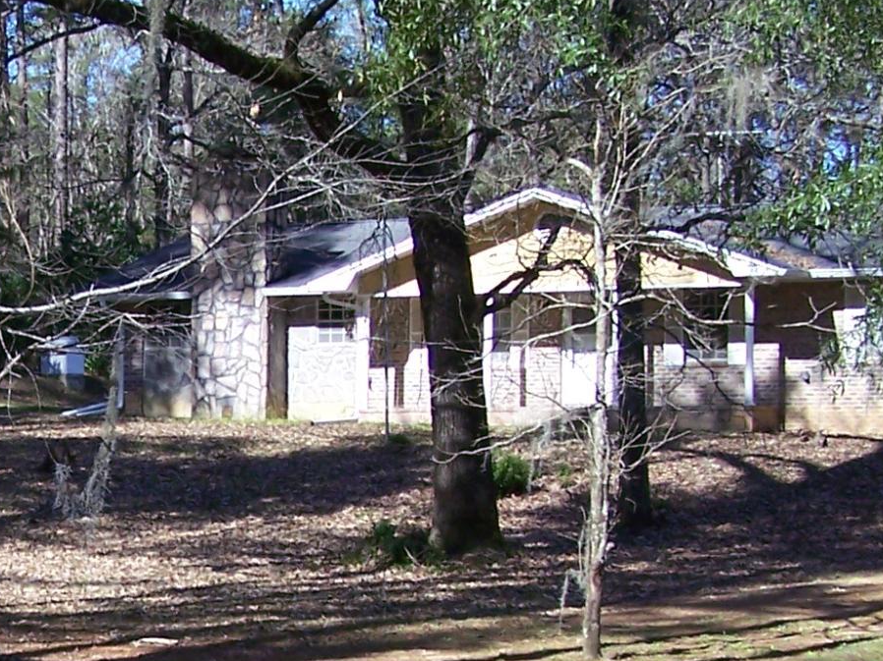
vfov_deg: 11.6
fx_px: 3239
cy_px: 597
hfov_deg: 15.2
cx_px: -30
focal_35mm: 127
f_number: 2.8
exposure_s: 1/400
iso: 64
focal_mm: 6.3
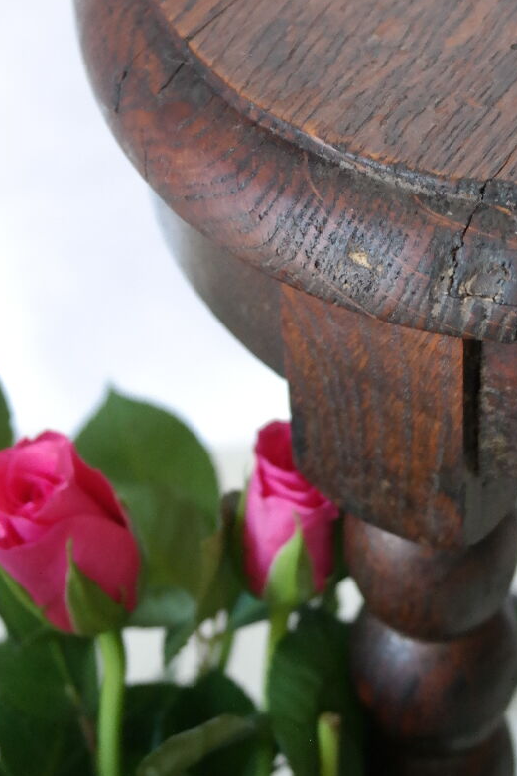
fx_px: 2047
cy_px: 113
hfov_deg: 14.2
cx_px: 514
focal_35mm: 95
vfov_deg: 21.1
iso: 1600
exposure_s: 1/30
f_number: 5.6
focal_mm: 28
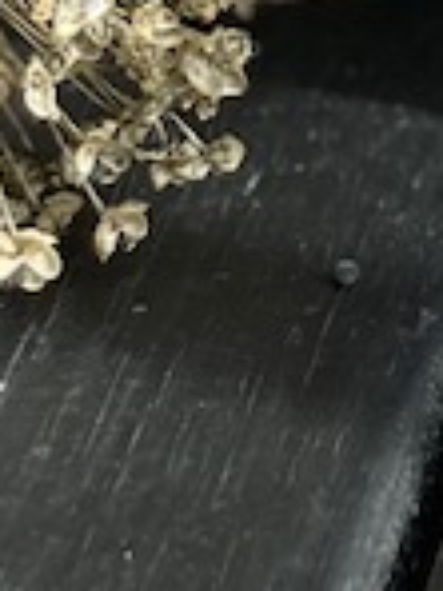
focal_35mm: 225
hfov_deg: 6.4
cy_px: -679
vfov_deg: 8.3
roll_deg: +0.5
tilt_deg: -12.3
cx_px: 934
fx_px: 3839
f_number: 2
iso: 25
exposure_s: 1/384
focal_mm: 6
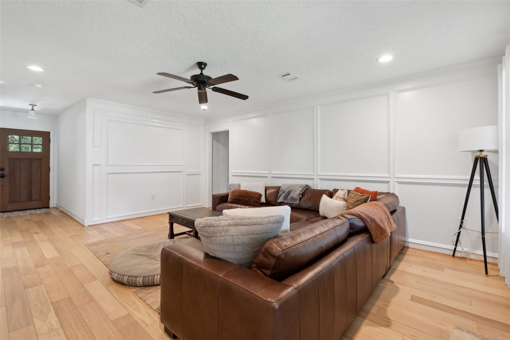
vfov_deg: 73.7
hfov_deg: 96.7
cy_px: 170
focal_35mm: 16
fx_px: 227
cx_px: 255
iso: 100
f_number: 9
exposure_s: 1/1.25
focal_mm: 16
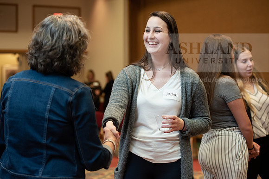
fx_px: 523
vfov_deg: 19.5
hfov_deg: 28.8
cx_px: 134
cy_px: 90
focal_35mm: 70
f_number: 3.5
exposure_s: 1/200
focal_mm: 70
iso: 1600
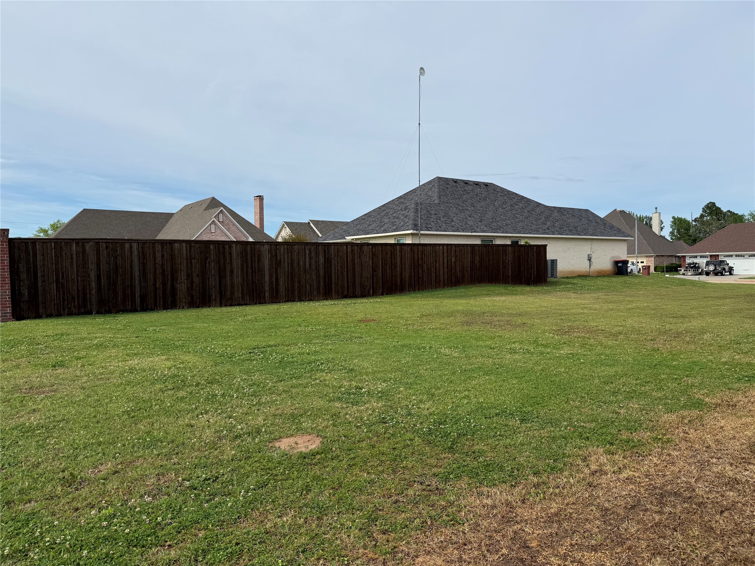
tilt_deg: -0.7
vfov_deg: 56.8
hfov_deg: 71.6
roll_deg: +2.2
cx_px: 378
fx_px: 523
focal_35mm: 24
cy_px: 283
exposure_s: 1/6173
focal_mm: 6.76
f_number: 1.78
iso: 80
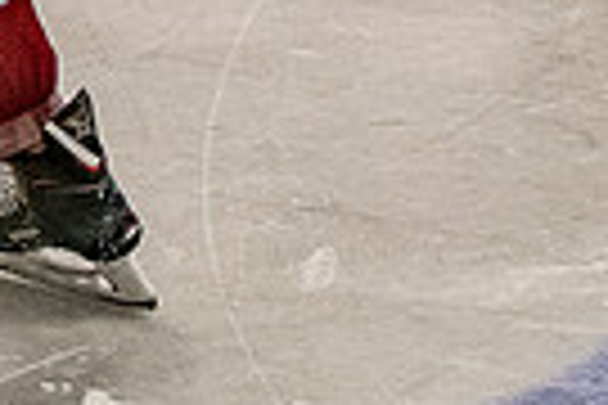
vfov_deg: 2.6
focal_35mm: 520
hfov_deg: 3.9
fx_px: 8782
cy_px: -390
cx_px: -387
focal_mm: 70
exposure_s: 1/800
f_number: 4
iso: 3200
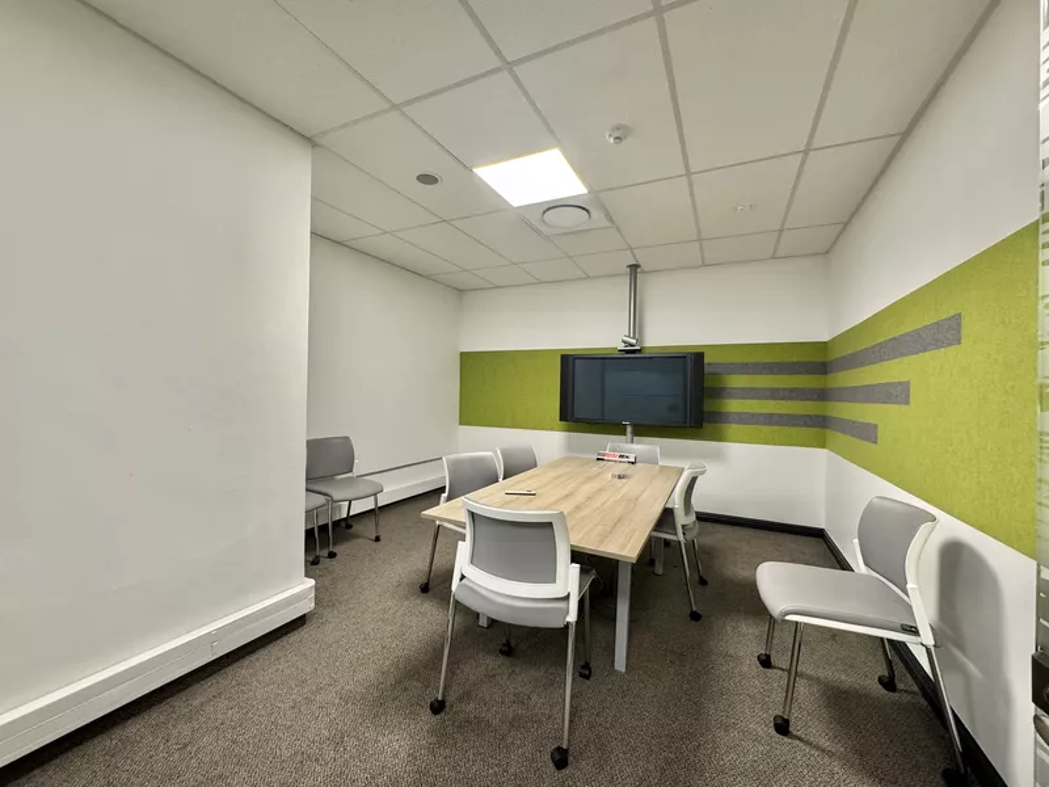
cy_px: 394
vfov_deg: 85.7
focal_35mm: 14
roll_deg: -1.2
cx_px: 524
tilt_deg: -0.8
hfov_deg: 102.1
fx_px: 424
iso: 200
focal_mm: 2.22
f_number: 2.2
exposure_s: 1/50
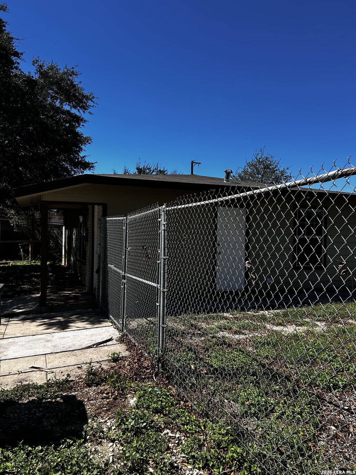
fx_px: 357
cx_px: 178
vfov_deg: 67.3
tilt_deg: +1.9
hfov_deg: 53.1
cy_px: 238
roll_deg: -0.8
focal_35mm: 26
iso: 50
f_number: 1.5
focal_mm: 5.7
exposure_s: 1/2994
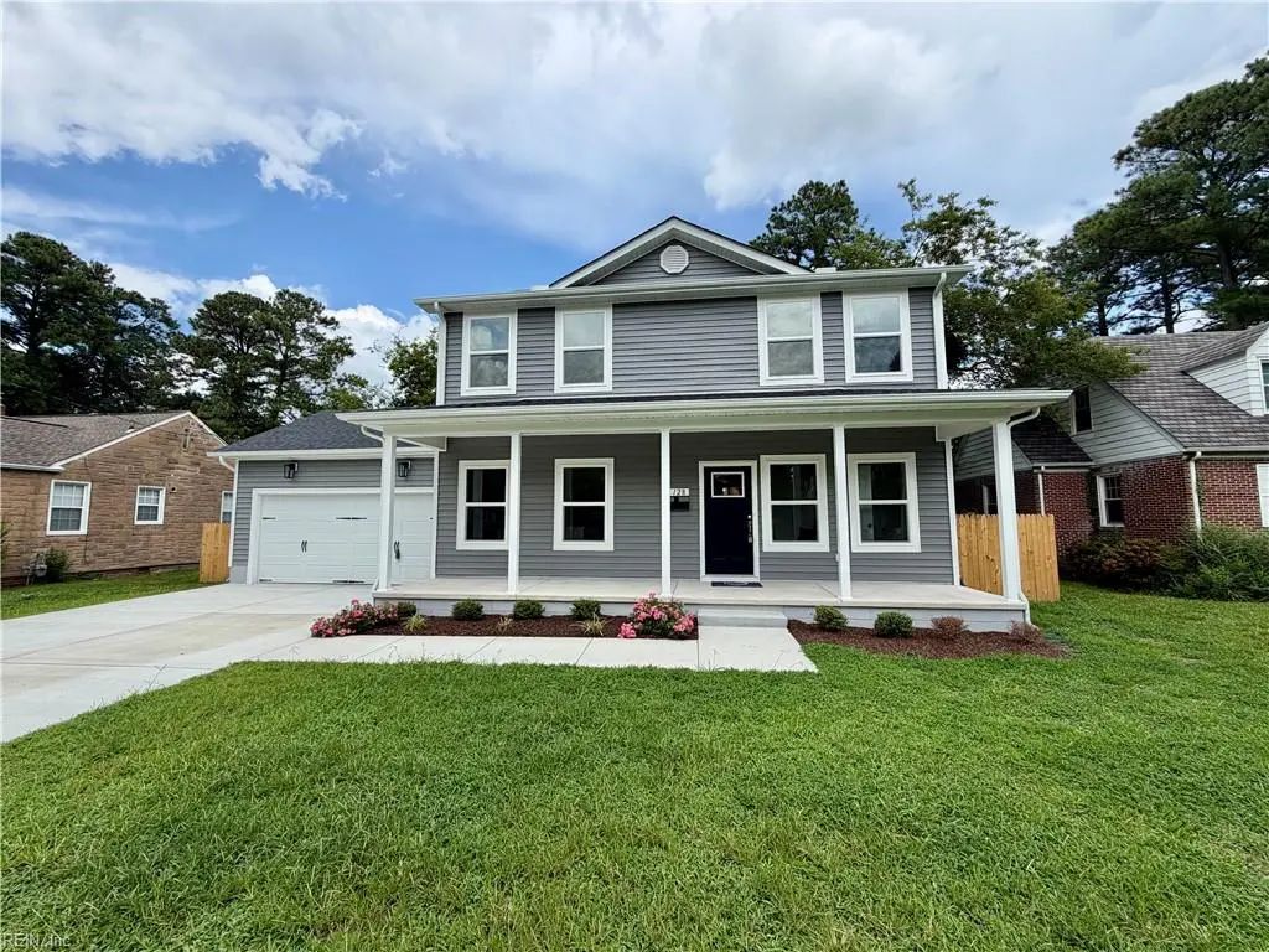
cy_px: 476
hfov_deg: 102.1
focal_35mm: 14
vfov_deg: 85.7
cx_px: 634
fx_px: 513
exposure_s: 1/770
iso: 25
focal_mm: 2.22
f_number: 2.2
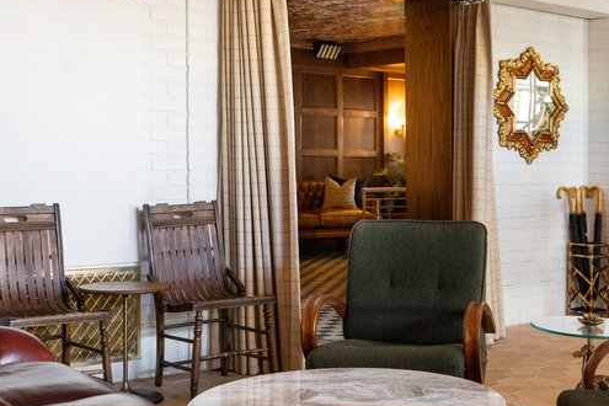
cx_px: 432
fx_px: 930
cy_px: 234
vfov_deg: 24.6
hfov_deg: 35.7
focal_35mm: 55
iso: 3200
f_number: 5
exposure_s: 1/80
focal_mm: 34
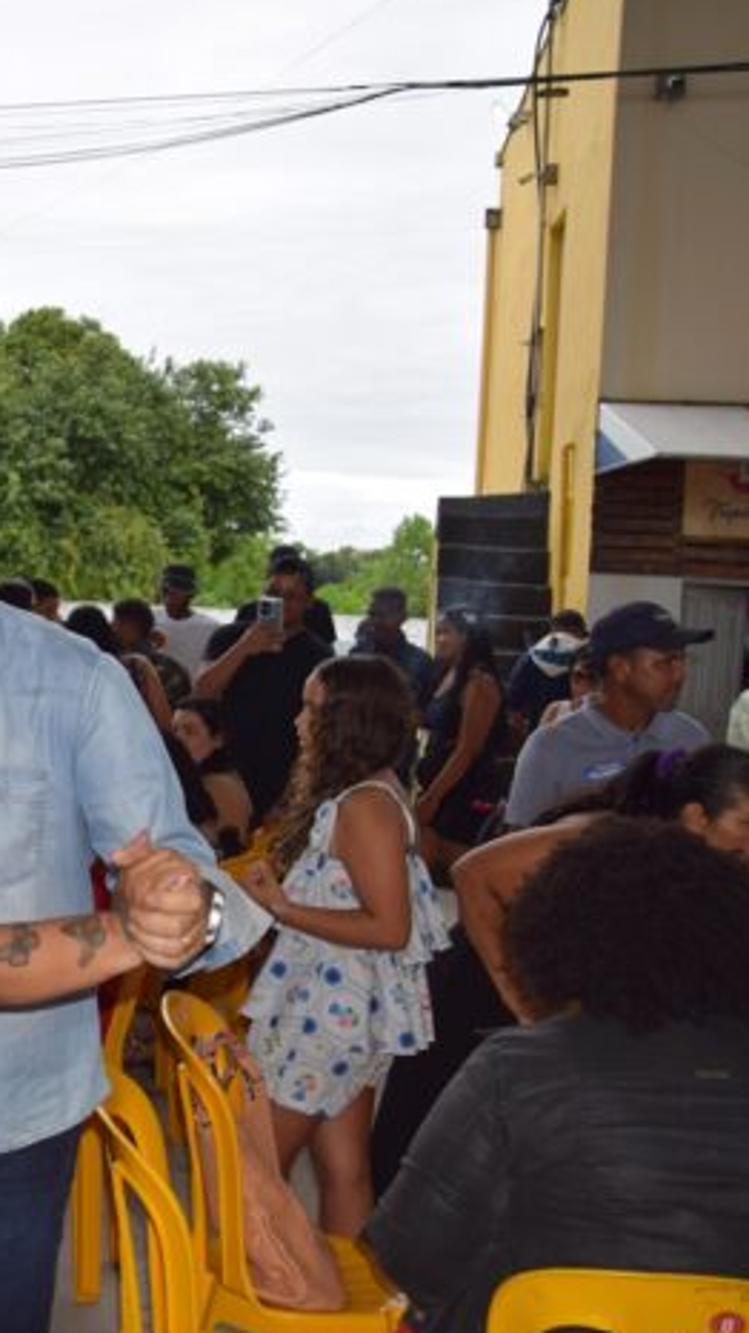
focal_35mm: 45
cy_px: 642
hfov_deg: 22.9
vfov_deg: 45.5
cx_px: -280
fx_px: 1589
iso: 100
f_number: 6.3
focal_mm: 18
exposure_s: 1/160
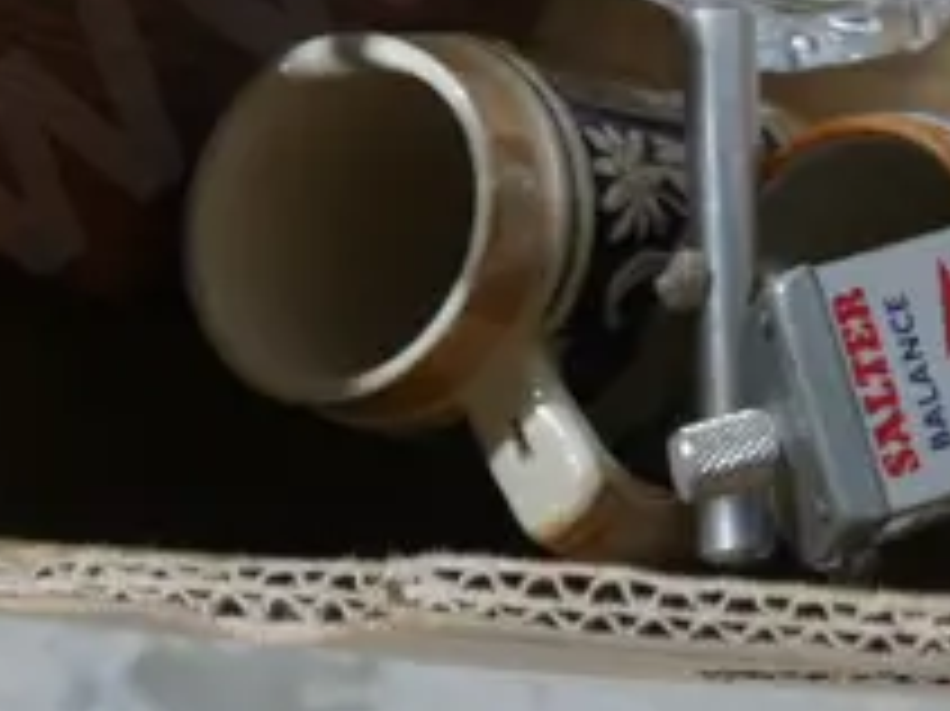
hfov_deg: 11.4
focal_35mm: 165
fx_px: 4526
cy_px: -954
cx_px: 1513
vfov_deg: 8.3
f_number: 4
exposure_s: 1/60
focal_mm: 17
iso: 320
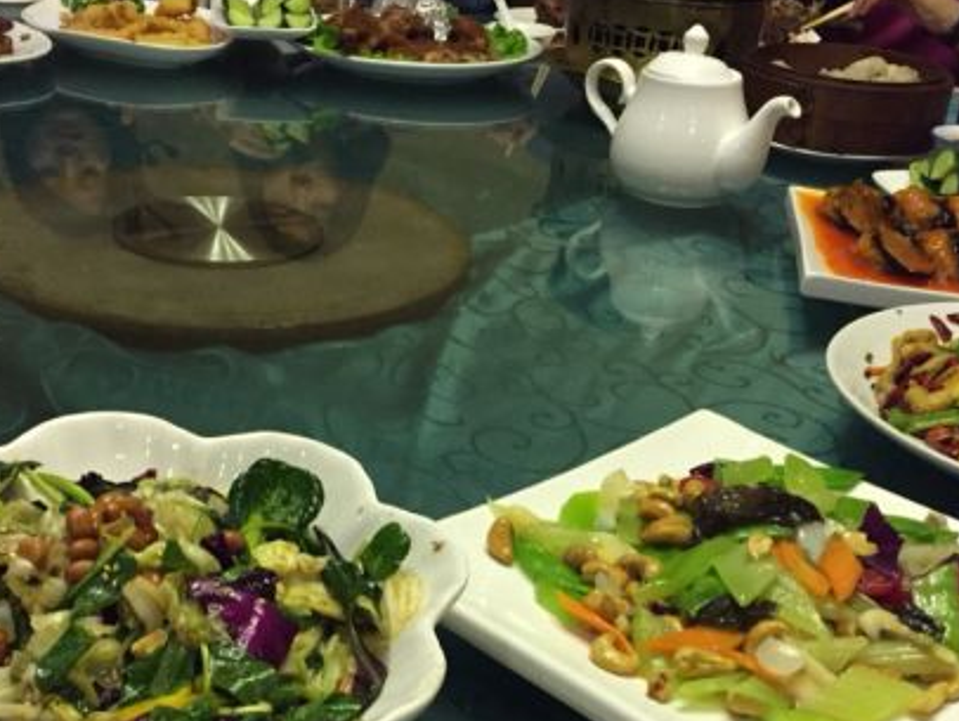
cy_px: 533
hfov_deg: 38.2
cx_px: 470
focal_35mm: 50
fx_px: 1386
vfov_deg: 28.7
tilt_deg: -28.7
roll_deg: -5.1
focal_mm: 4.15
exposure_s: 1/30
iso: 250
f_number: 2.2
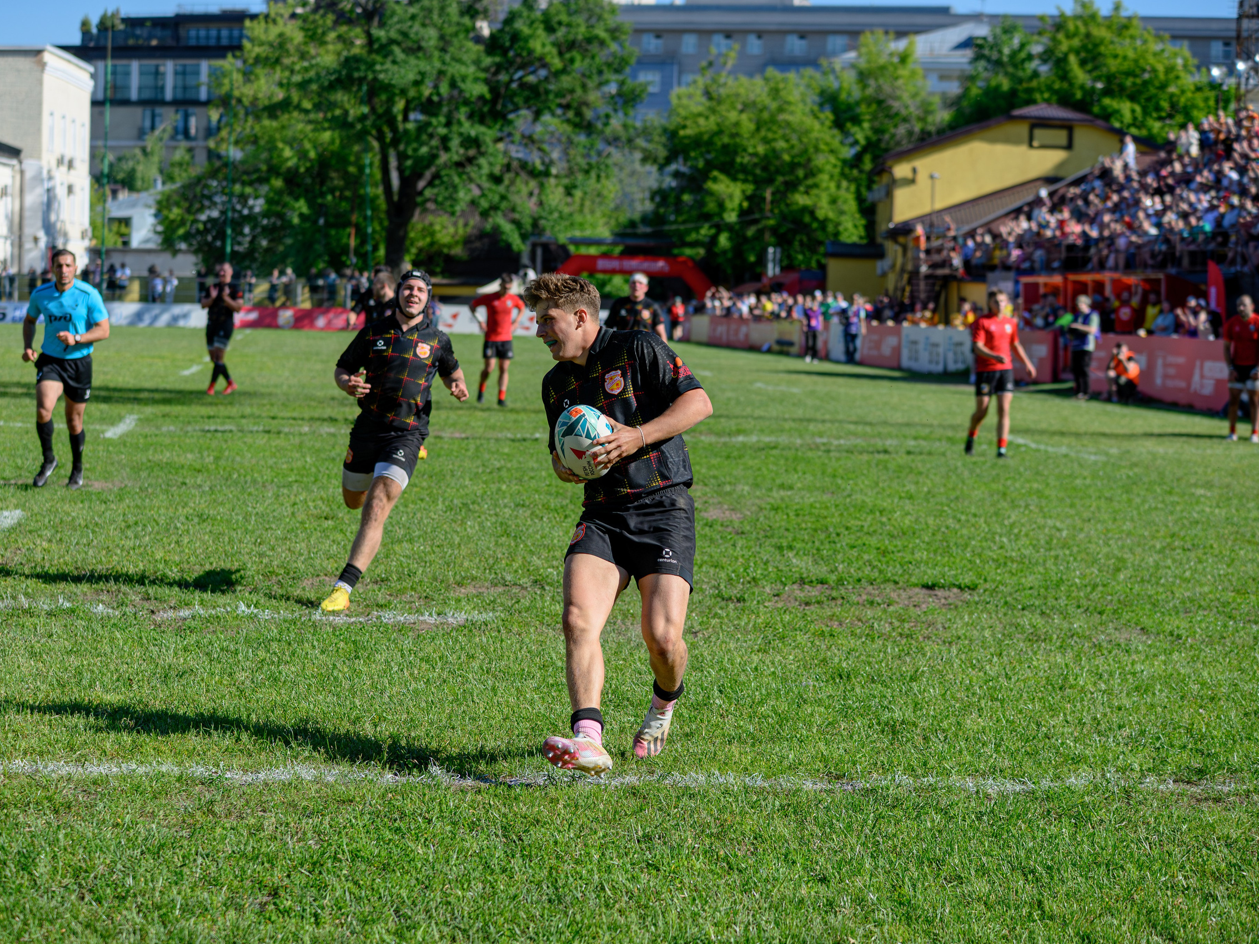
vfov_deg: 19.4
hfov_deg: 25.7
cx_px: 585
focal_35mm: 76
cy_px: 473
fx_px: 2764
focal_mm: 70
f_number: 4
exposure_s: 1/4000
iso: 320
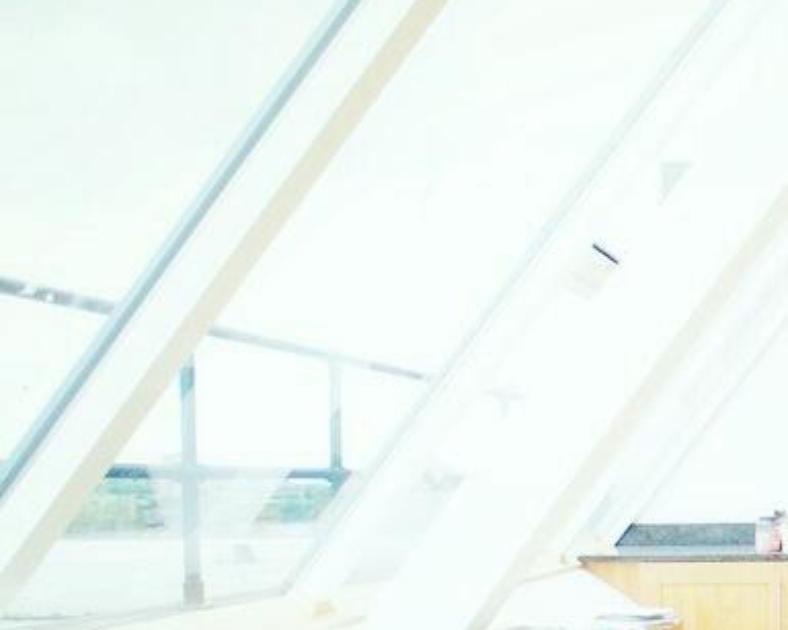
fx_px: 1399
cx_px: 886
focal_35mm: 60
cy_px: 525
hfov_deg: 28.3
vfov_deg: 24.9
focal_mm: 16
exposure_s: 1/250
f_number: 2.8
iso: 800
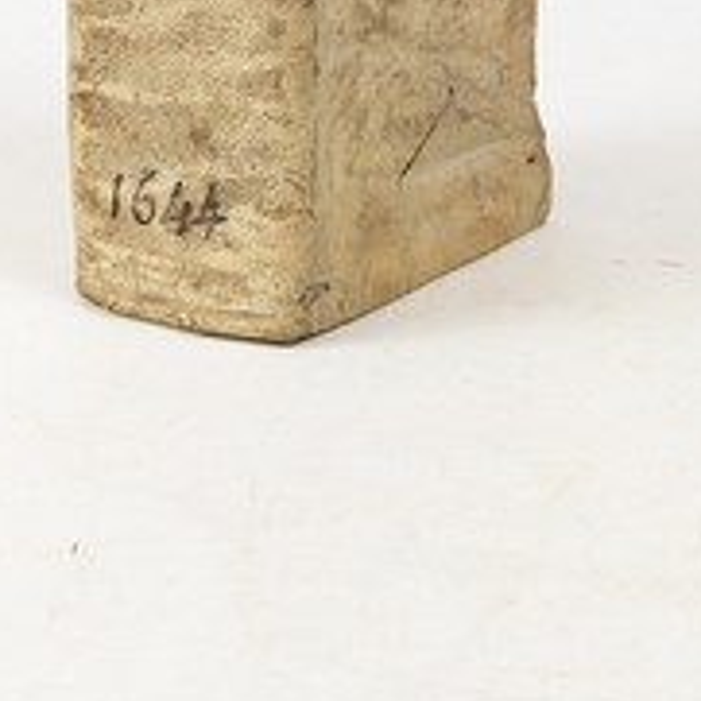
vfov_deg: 14.4
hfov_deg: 14.9
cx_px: 337
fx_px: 2681
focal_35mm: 117
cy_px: -167
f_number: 1.85
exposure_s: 1/99.9
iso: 93
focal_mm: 6.81
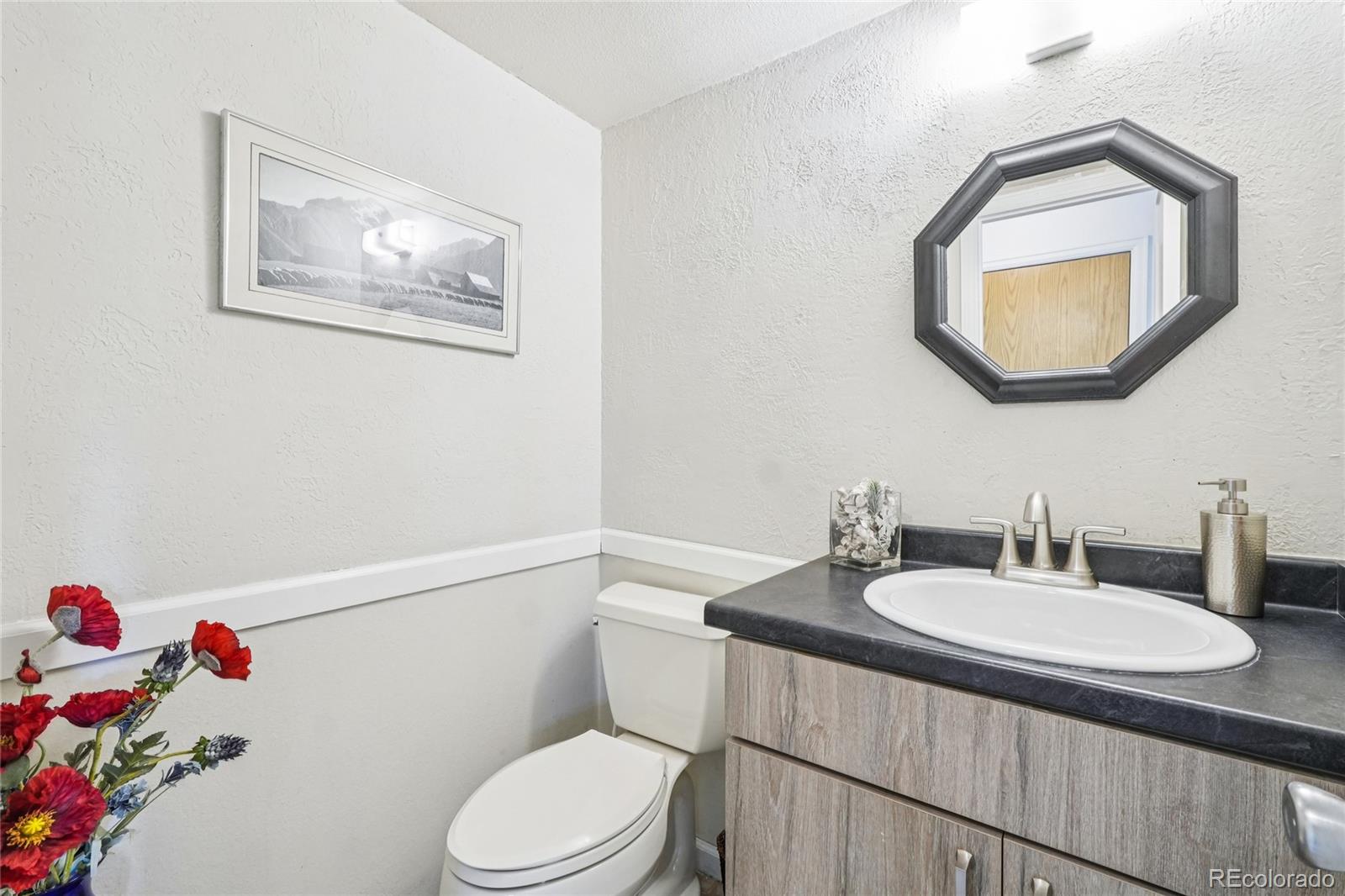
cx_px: 672
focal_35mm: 15
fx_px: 560
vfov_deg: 77.3
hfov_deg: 100.4
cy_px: 448
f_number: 8
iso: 800
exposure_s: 1/6
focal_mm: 10
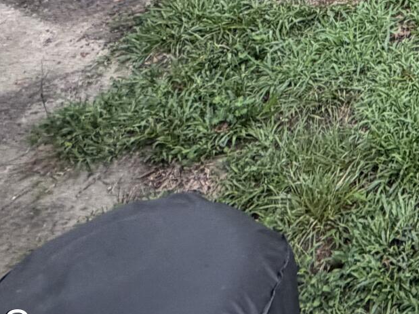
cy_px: -367
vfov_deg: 15.6
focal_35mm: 68
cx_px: 723
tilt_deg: -11.9
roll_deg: -0.7
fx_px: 823
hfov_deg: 21.0
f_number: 2.2
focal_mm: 2.22
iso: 160
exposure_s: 1/121
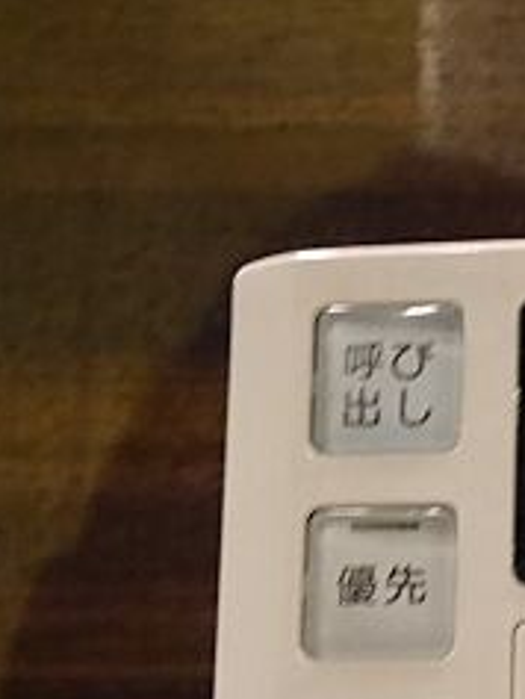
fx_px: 1091
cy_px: 699
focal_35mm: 54
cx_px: 879
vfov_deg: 32.6
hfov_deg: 20.9
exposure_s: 1/30
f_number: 4
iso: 3200
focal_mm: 10
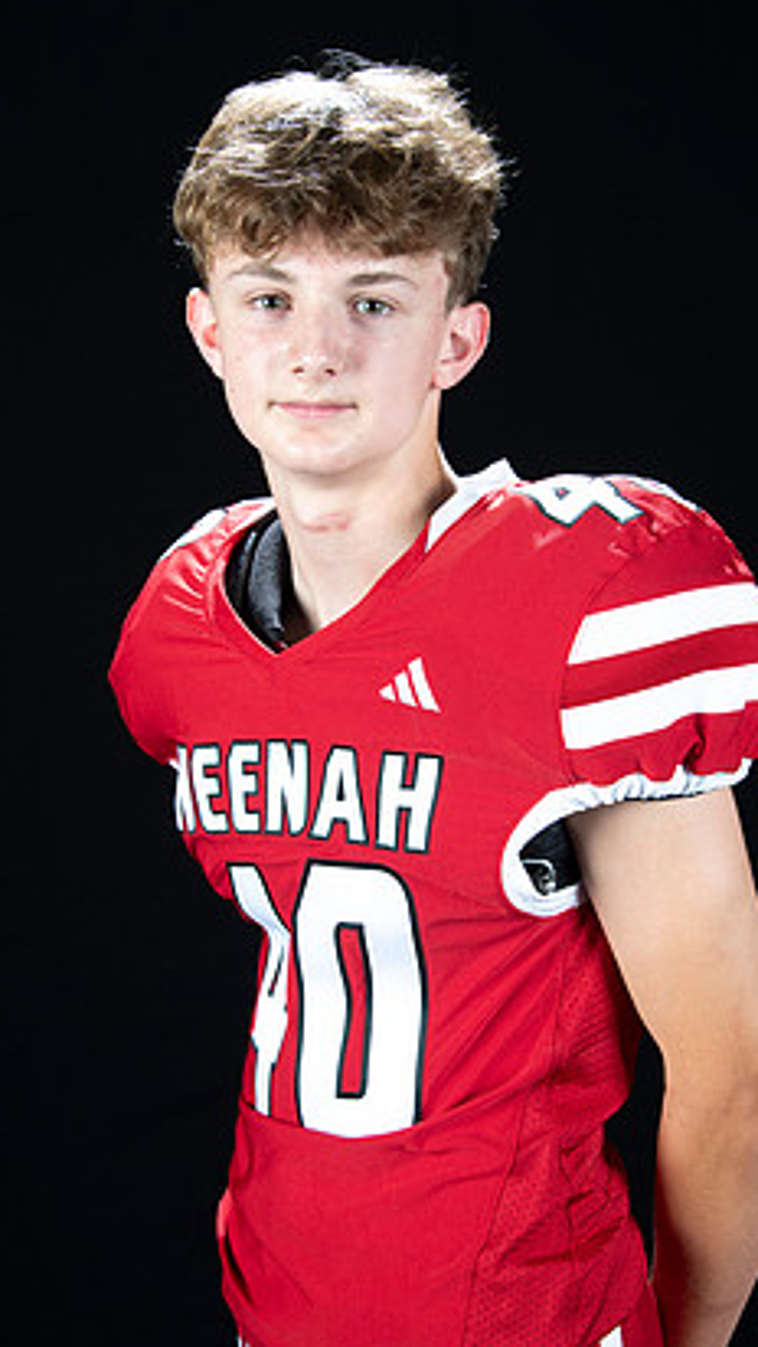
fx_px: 2535
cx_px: 366
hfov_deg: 17.0
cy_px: 716
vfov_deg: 29.7
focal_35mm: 71
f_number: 9
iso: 320
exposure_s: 1/160
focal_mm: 62
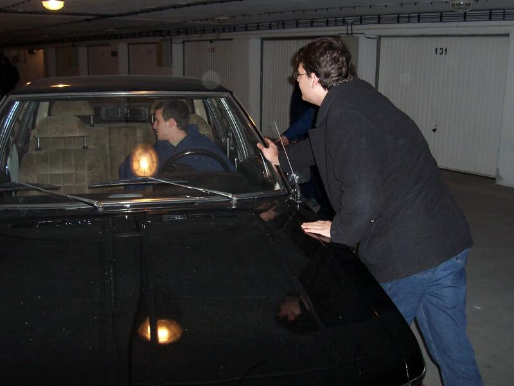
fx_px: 549
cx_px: 257
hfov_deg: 50.1
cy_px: 193
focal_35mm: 37
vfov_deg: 38.7
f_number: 2.8
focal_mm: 5.6
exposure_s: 1/60
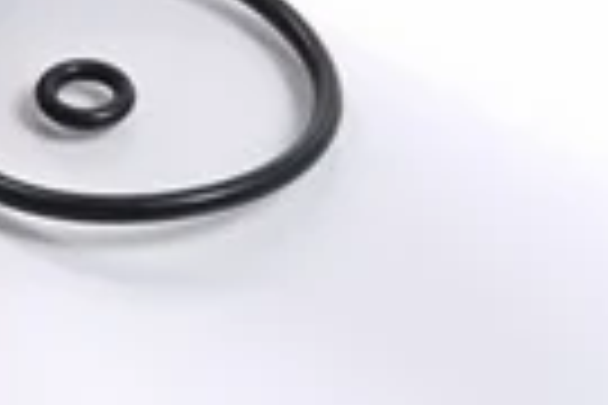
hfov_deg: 9.2
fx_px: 3749
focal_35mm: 222
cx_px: -117
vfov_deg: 6.0
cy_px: -477
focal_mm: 50
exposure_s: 1/60
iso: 50
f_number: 10
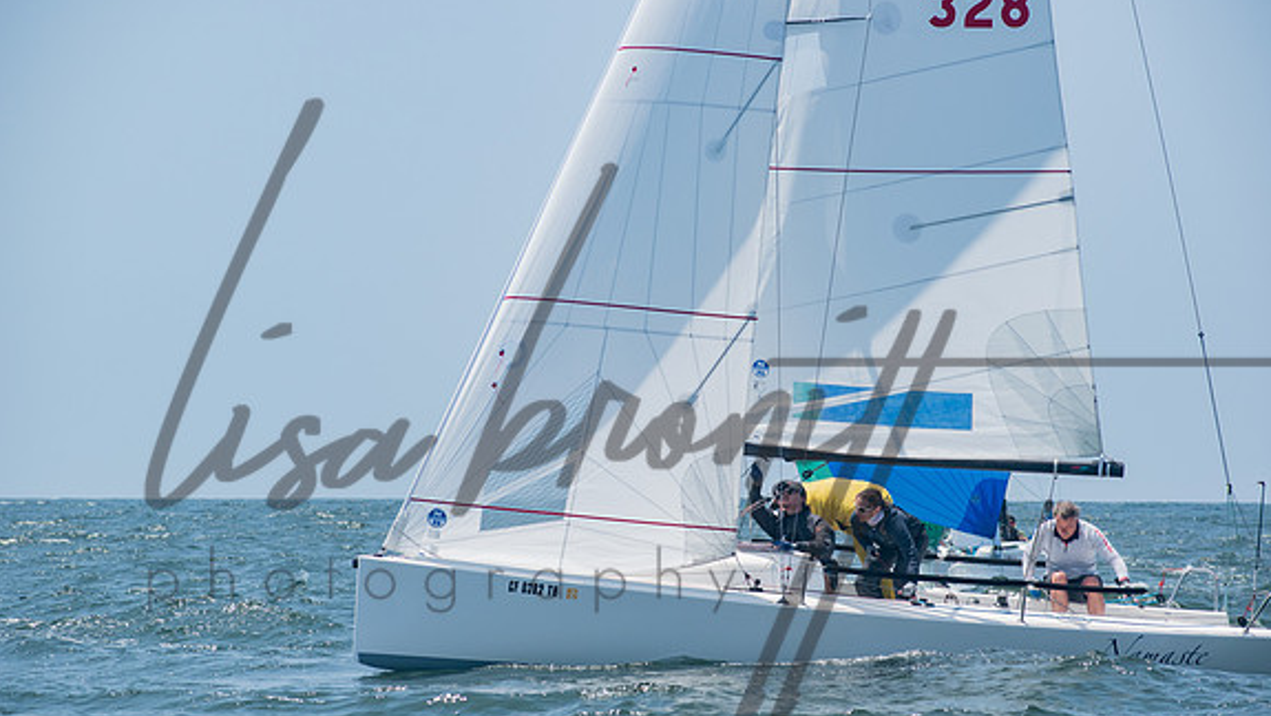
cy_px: 414
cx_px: 639
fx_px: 6945
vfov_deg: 5.9
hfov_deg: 10.5
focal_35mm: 206
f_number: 8
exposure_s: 1/1250
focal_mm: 130
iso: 400
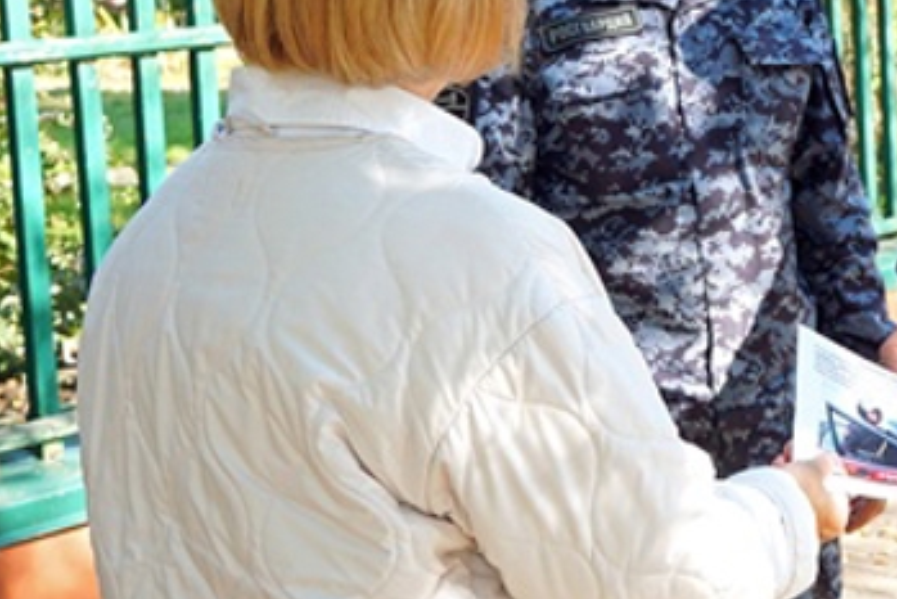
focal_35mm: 74
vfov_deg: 18.3
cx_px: 822
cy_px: 116
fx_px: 1846
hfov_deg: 26.3
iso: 125
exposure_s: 1/160
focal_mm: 23
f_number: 4
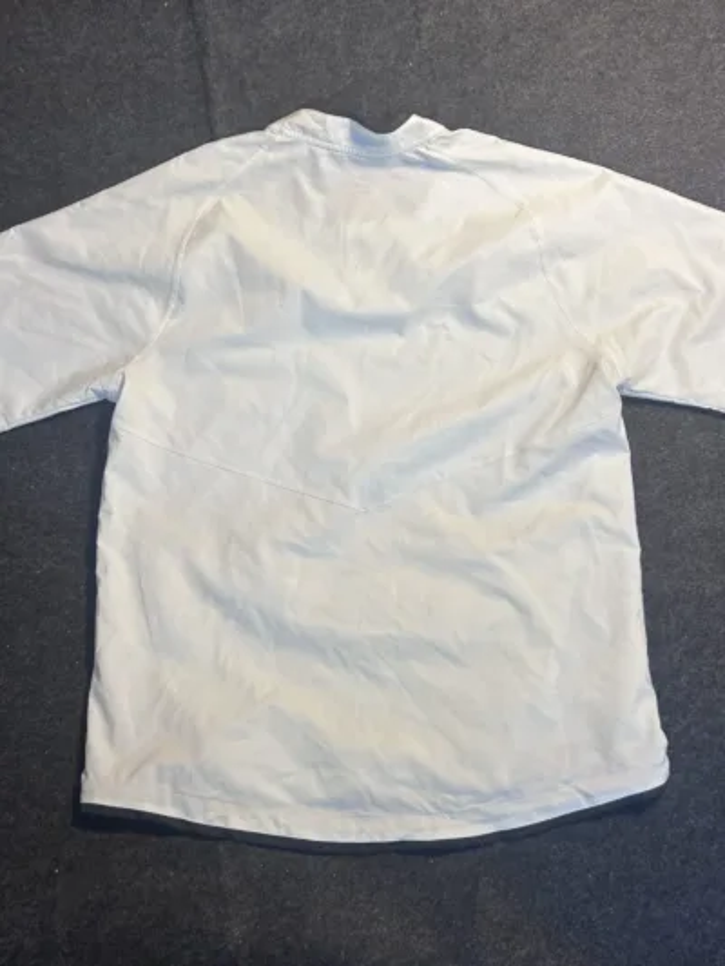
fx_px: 726
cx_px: 362
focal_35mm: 26
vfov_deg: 67.3
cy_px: 483
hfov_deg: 53.1
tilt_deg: -60.5
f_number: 1.5
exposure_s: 1/50
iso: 64
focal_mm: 5.7
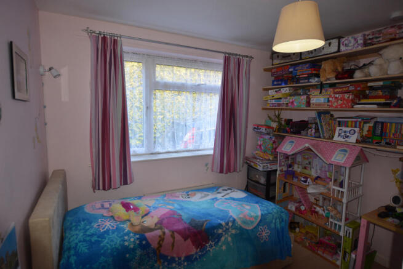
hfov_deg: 85.4
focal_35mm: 20
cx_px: 202
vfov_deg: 63.2
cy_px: 134
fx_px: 218
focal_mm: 13
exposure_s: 1/125
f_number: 4
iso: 640
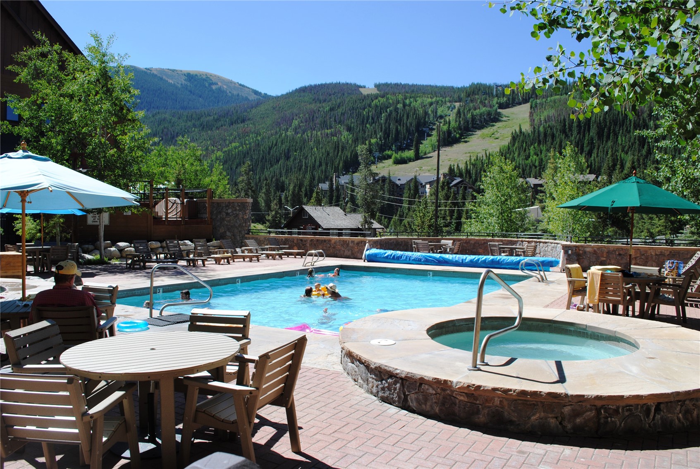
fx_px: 526
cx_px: 350
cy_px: 234
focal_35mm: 27
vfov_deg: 48.0
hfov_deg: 67.3
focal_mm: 18
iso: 100
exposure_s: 1/200
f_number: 7.1
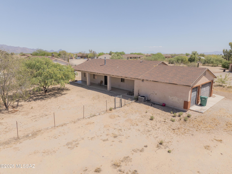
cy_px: 87
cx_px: 116
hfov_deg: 71.6
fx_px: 161
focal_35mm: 24
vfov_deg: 56.8
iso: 200
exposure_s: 1/60
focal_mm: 12.29
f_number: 2.8
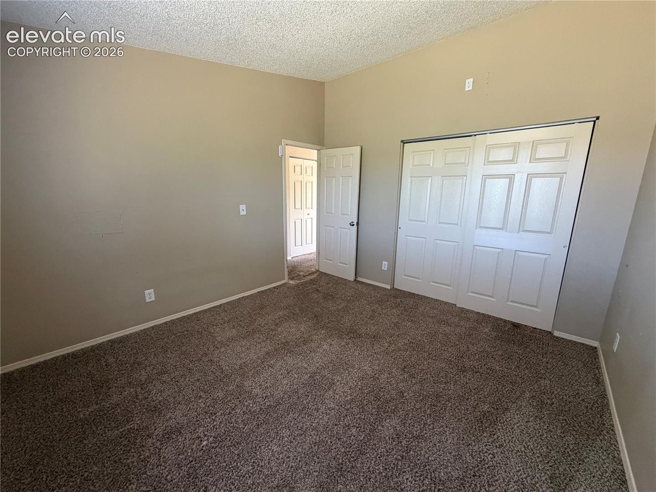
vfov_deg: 85.7
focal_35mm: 14
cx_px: 328
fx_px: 265
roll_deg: -0.4
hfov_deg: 102.1
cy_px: 246
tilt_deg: -10.4
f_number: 2.2
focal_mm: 2.22
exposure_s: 1/60
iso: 400
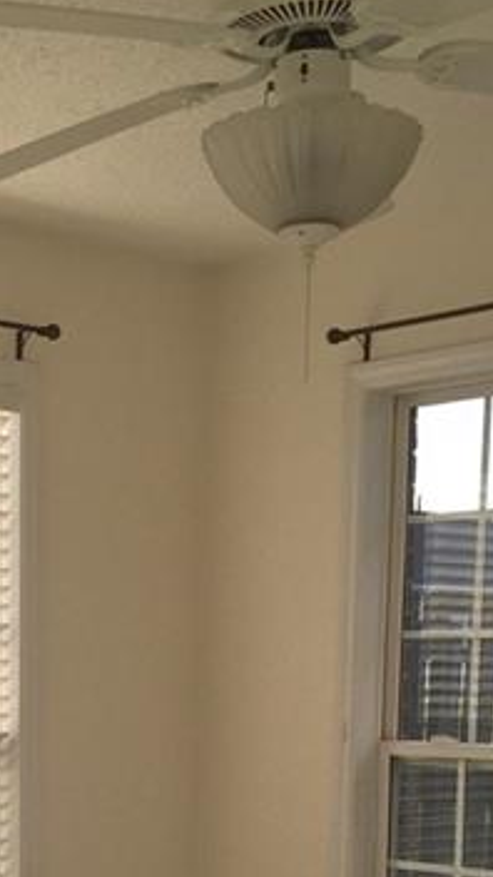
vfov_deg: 28.3
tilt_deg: -7.9
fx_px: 1604
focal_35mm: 69
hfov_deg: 17.3
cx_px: 100
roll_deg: -1.3
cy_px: 922
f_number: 2.2
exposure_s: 1/942
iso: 32
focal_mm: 4.15
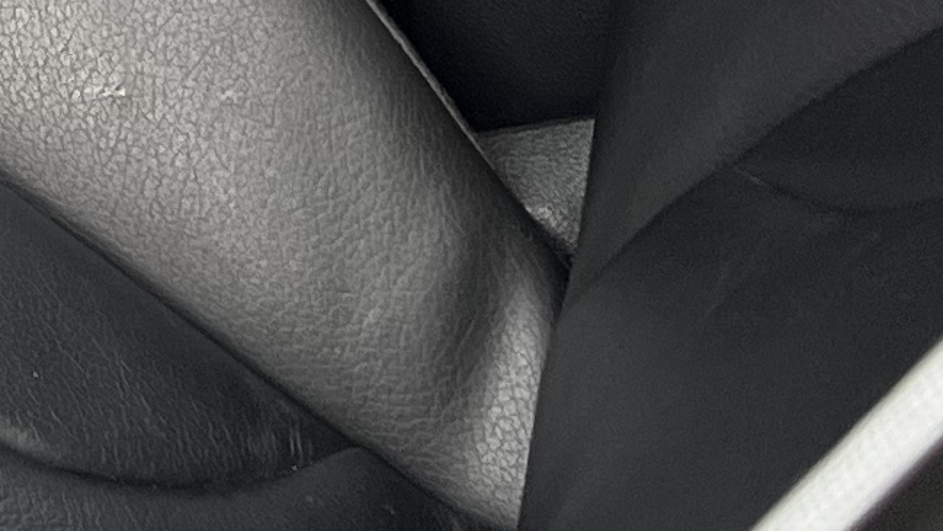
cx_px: -1046
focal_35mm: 176
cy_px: -1407
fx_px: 4401
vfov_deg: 6.0
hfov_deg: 11.0
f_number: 1.6
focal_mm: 5.1
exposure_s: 1/200
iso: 40
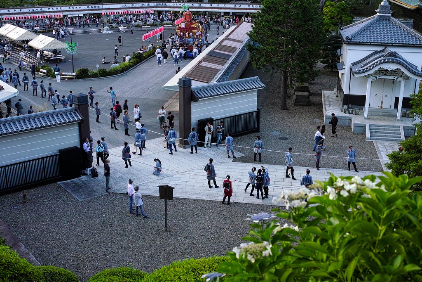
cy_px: 141
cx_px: 211
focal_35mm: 45
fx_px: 528
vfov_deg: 29.9
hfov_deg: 43.6
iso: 250
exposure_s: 1/125
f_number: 4
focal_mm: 30
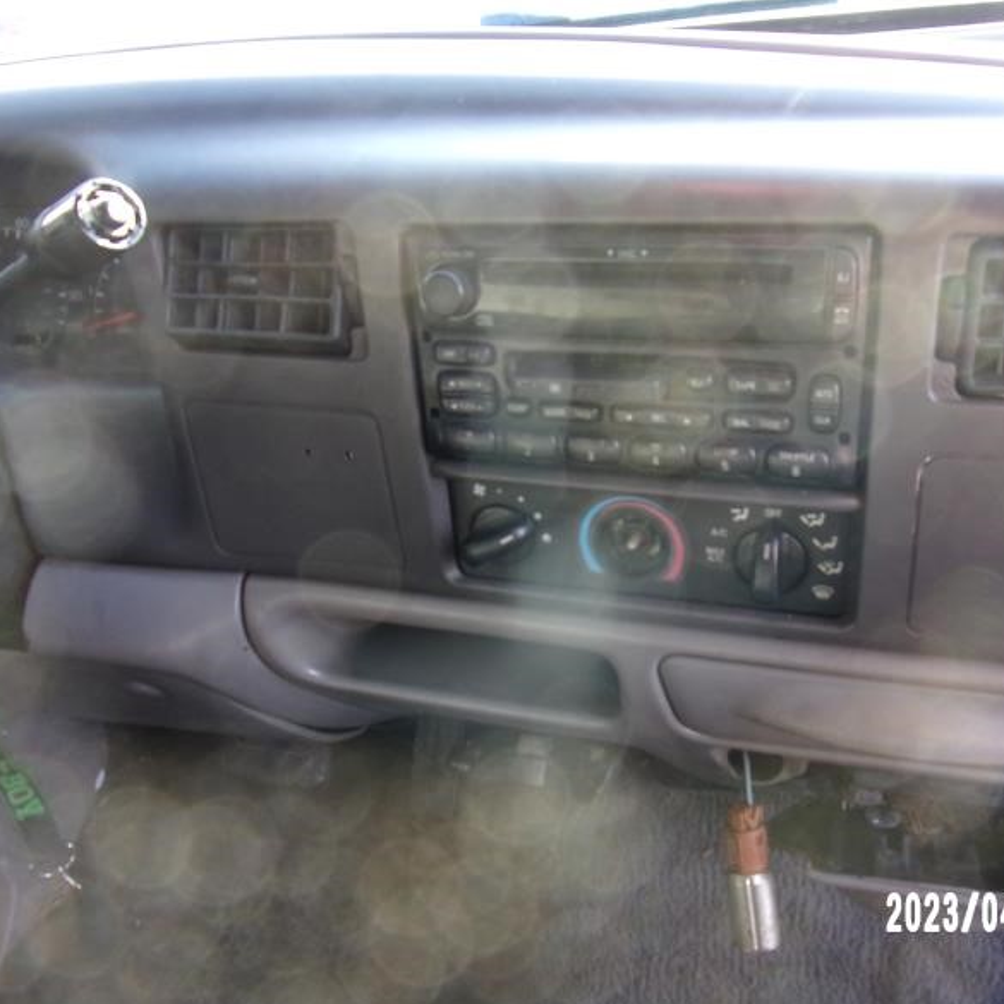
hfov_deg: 55.3
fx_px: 952
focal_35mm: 29
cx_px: 590
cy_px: 511
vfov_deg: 55.6
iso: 131
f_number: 3.3
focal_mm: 4.3
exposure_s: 1/34
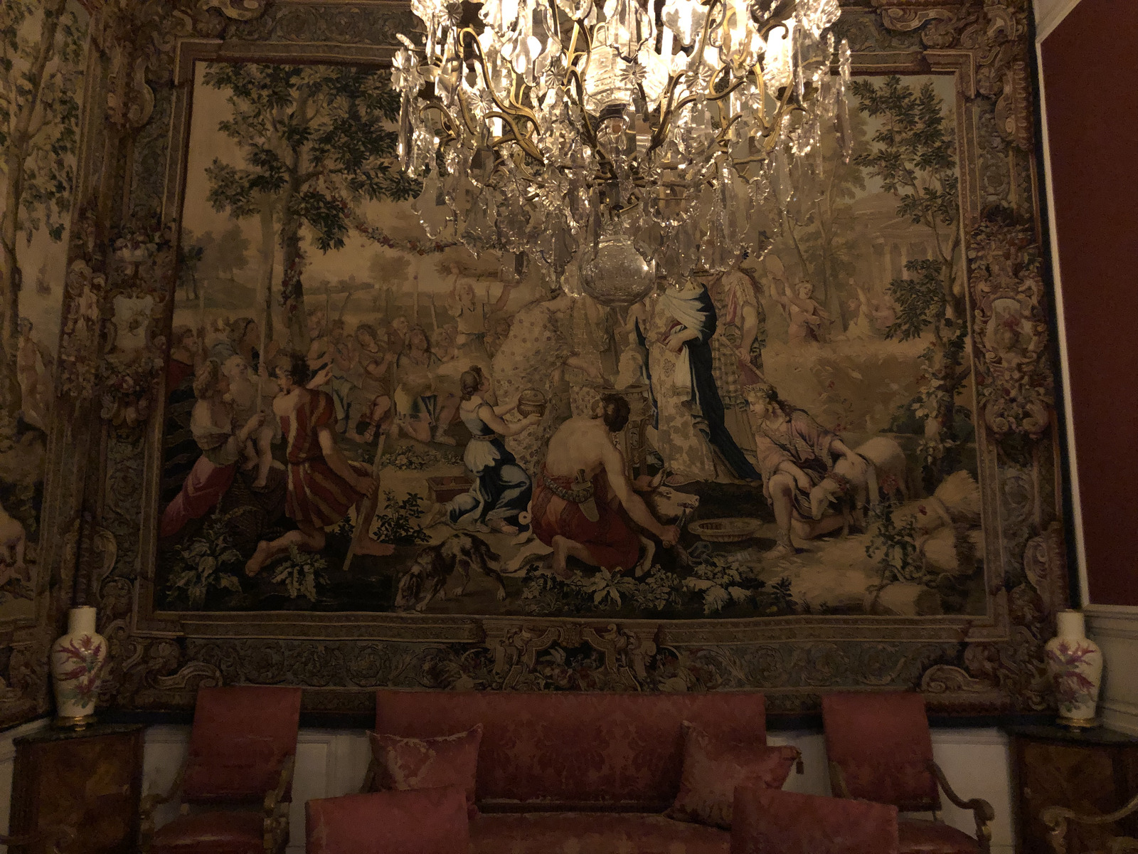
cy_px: 427
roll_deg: +0.9
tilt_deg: +8.8
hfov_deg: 63.4
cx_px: 569
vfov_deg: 49.7
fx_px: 920
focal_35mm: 28
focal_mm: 4
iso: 640
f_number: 1.8
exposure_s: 1/4
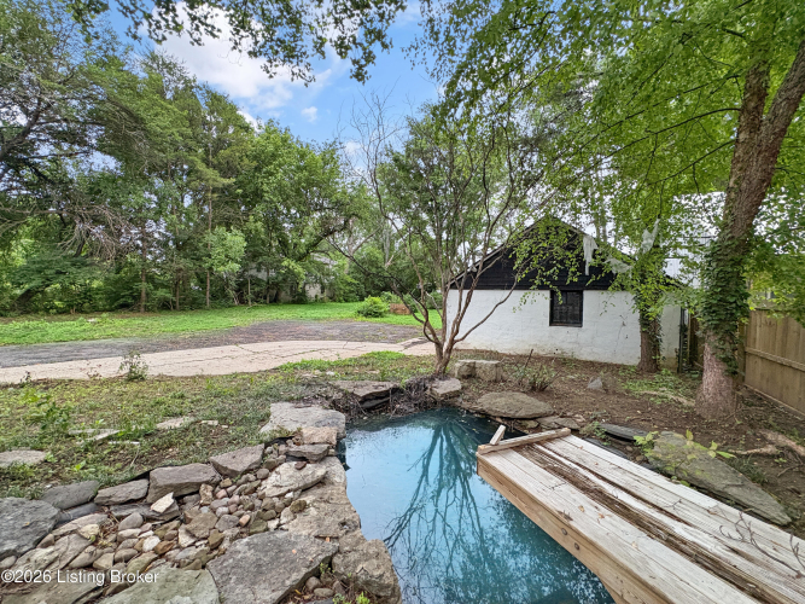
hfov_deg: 102.1
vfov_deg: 85.7
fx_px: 326
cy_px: 302
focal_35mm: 14
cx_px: 402
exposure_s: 1/60
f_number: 2.2
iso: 400
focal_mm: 2.22
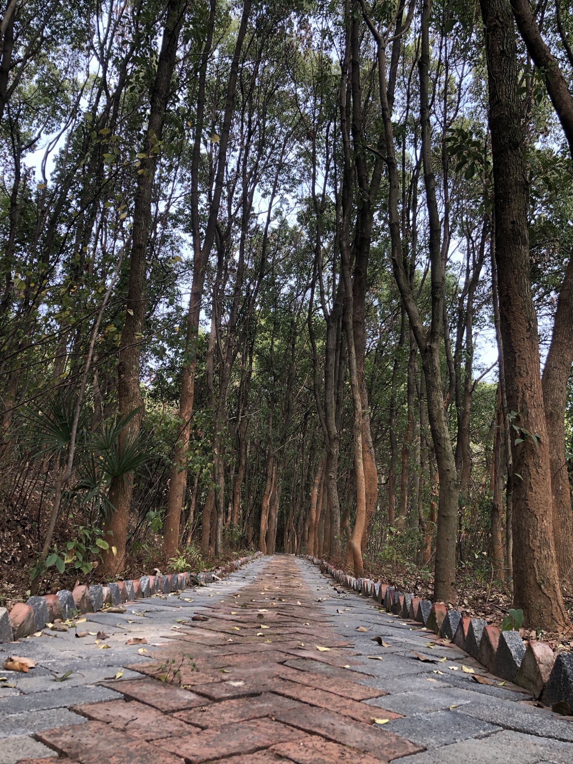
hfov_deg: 49.7
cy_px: 382
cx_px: 286
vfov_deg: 63.4
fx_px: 618
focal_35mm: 28
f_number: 1.8
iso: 20
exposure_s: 1/156
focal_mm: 4
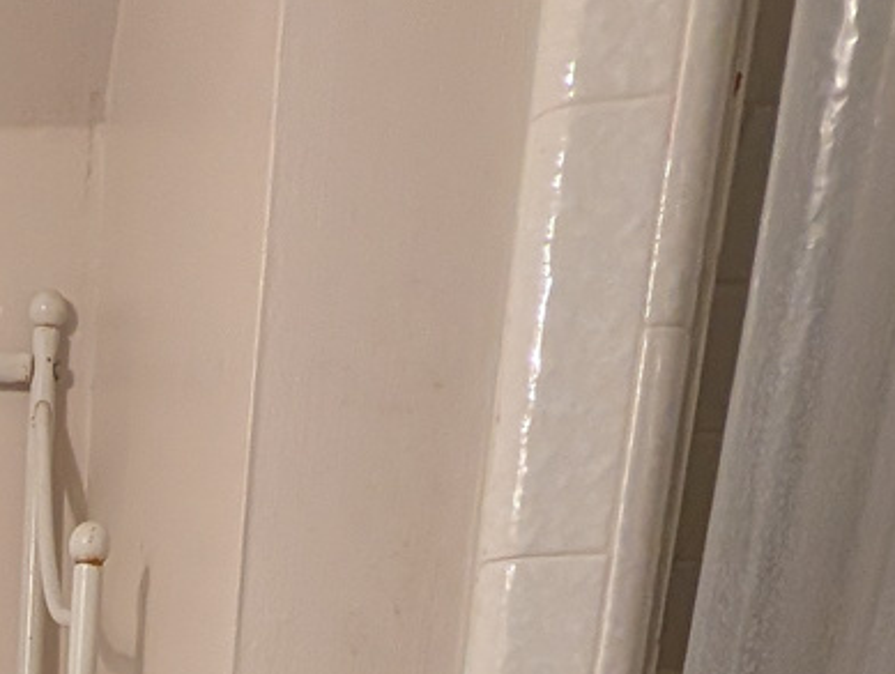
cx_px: -177
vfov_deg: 14.9
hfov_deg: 27.1
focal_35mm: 63
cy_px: 1592
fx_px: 1631
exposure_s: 1/53.7
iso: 124
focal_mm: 2.02
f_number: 1.7
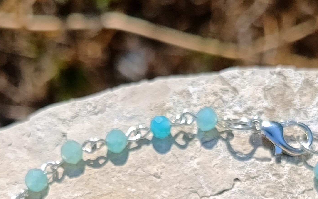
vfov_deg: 13.4
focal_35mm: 93
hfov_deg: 22.3
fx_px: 806
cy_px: 273
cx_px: 172
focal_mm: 5.24
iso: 50
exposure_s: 1/1040
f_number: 1.7
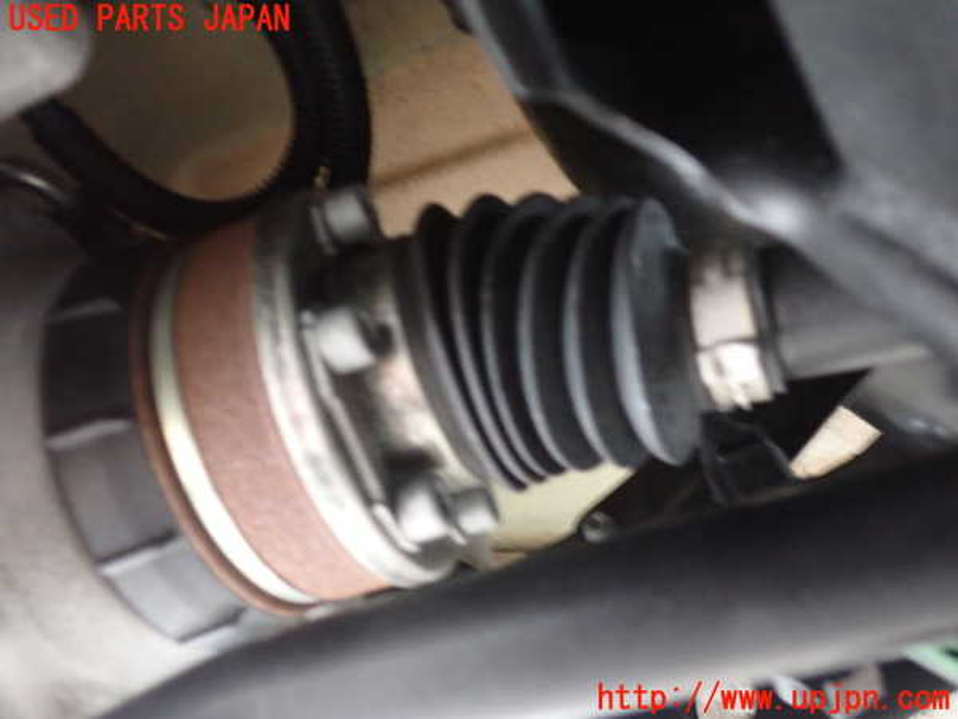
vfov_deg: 46.8
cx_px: 479
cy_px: 360
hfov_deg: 60.0
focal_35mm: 30
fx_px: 830
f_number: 2.3
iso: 800
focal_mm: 5.4
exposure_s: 1/15
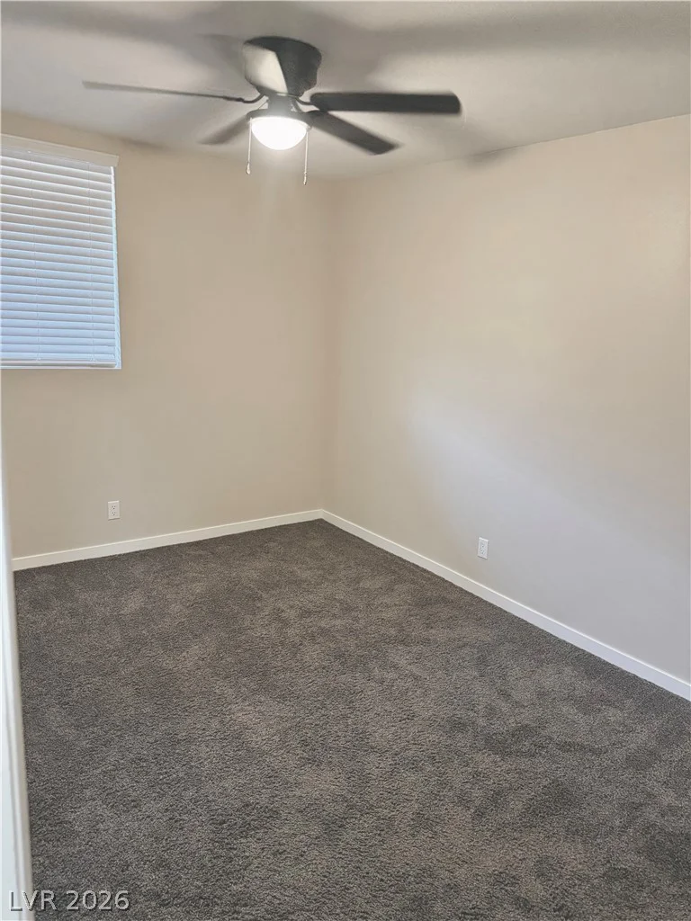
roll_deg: -3.6
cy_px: 460
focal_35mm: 24
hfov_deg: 56.8
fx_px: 639
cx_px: 346
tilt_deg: -12.0
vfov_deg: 71.6
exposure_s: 1/60
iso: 800
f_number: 1.78
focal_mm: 6.76
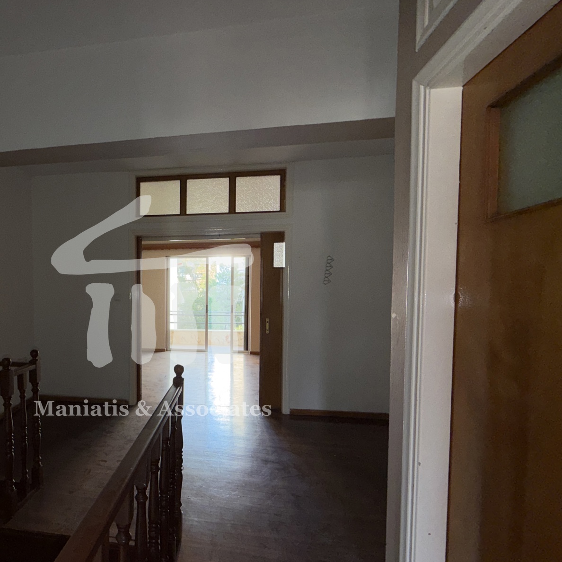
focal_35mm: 20
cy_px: 306
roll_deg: -0.2
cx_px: 151
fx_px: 367
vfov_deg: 74.7
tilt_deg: -2.3
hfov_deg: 70.6
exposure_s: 1/74
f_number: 2.2
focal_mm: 2.22
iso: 40
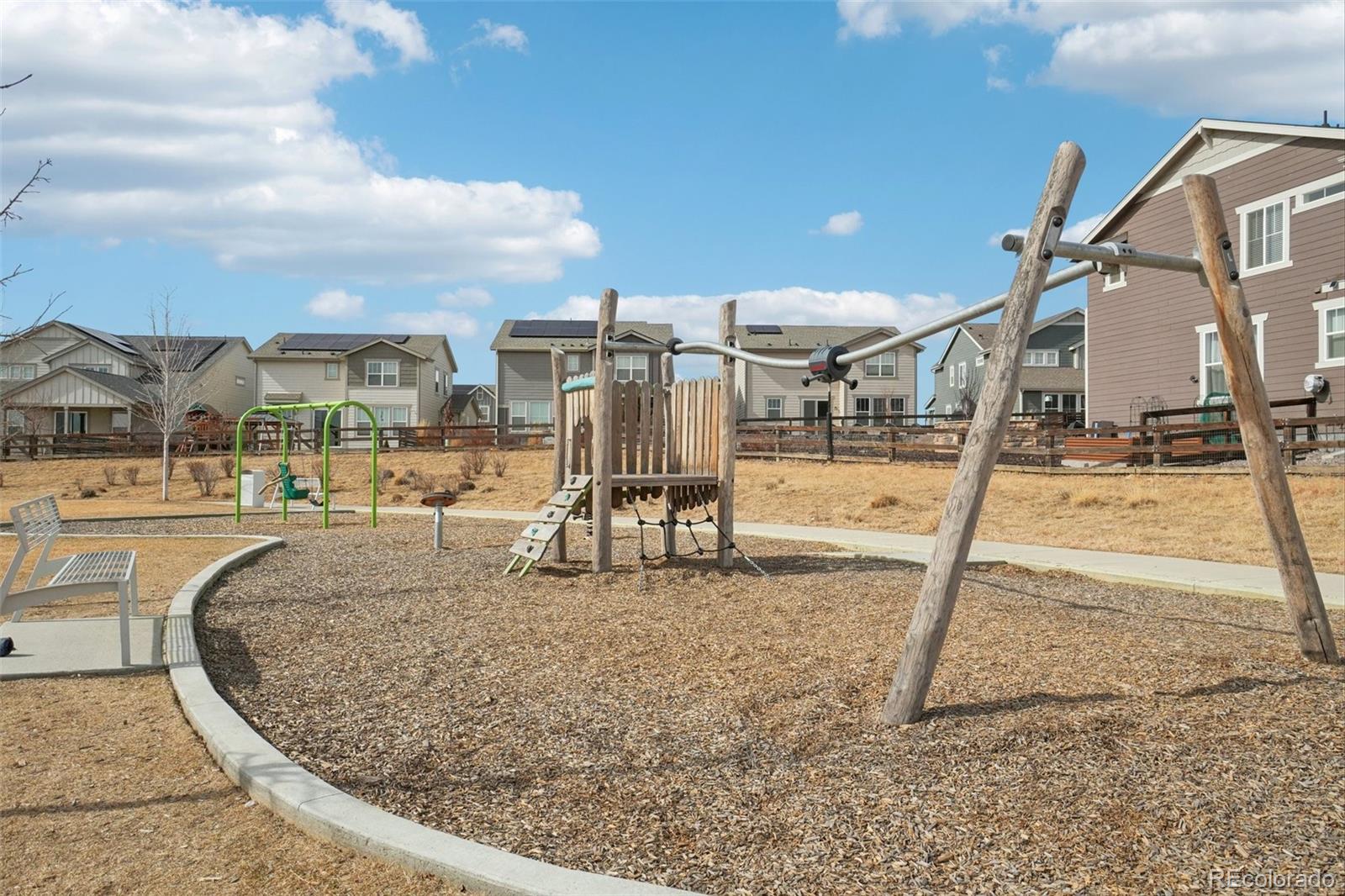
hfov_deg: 70.4
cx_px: 672
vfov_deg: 50.4
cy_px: 448
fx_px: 952
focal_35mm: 26
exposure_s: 1/2000
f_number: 8
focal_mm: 17
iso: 400
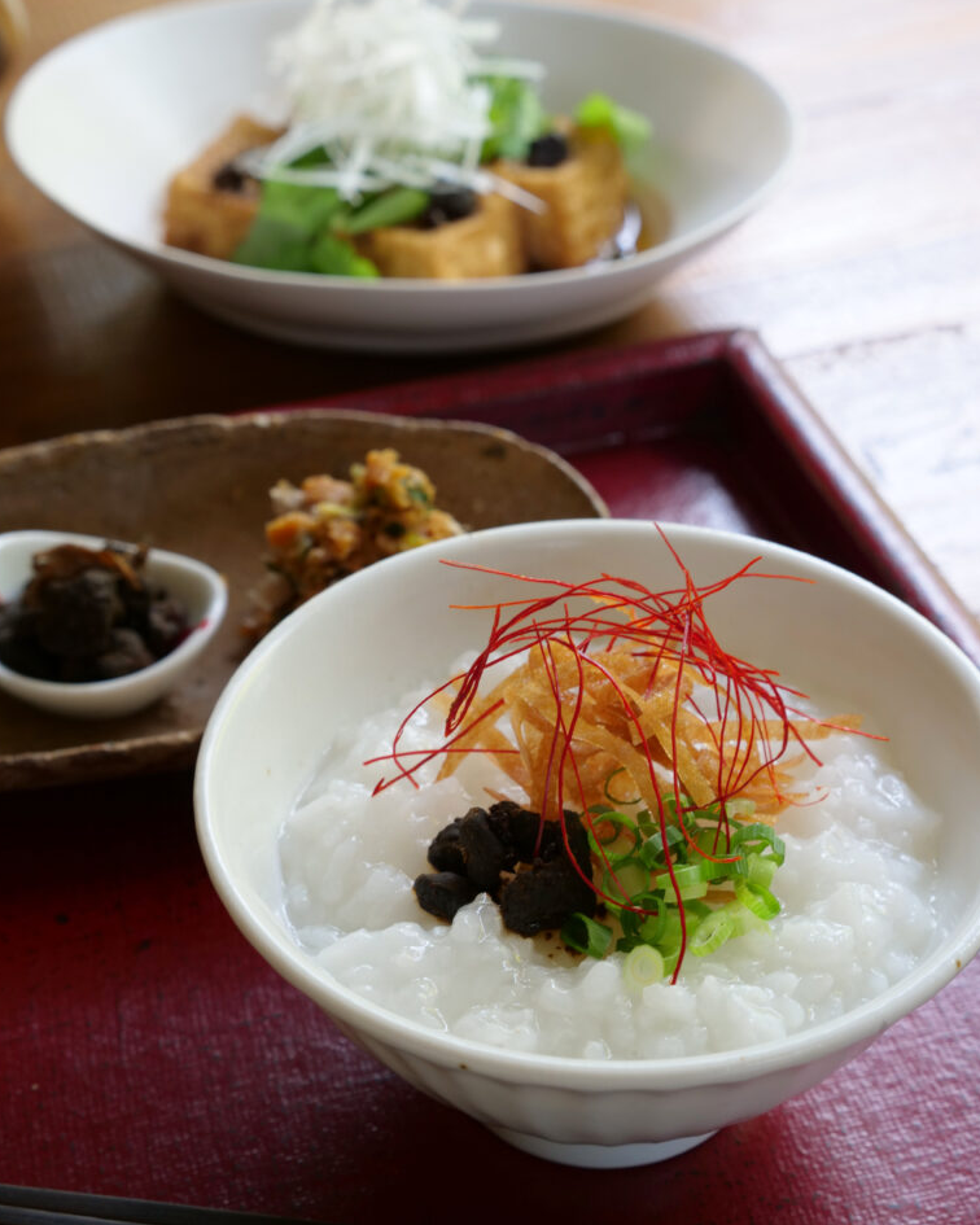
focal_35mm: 74
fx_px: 2683
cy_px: 646
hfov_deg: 20.7
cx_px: 489
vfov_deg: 25.7
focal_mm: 35
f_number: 6.3
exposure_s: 1/10
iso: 320
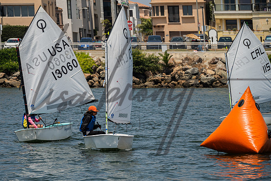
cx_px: 106
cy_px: 110
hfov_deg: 10.8
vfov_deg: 7.2
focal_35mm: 190
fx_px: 1428
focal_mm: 155
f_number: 7.6
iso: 320
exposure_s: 1/1600
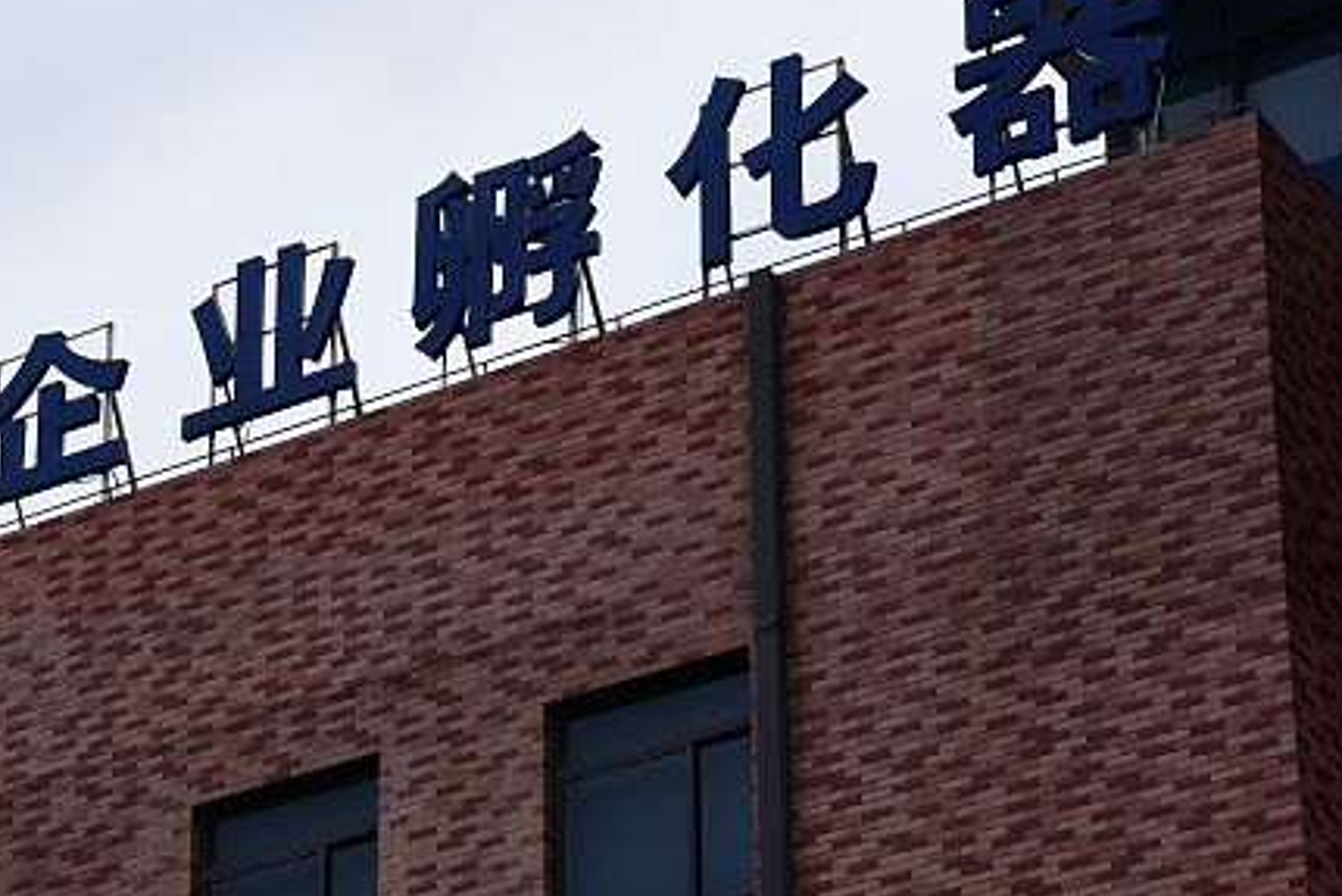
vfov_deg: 9.4
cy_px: 857
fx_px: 5407
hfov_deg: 13.7
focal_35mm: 145
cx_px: -312
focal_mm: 52
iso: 200
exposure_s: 1/320
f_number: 8
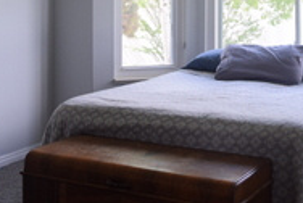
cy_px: -29
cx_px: 184
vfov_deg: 16.5
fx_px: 677
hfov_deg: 25.2
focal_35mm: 80
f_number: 5
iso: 400
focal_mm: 21
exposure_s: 1/100
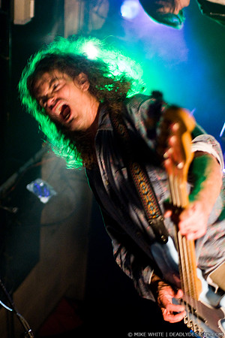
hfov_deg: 29.9
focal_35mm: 45
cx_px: 112
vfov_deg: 43.6
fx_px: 422
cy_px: 169
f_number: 1.8
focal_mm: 30
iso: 1000
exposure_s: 1/60
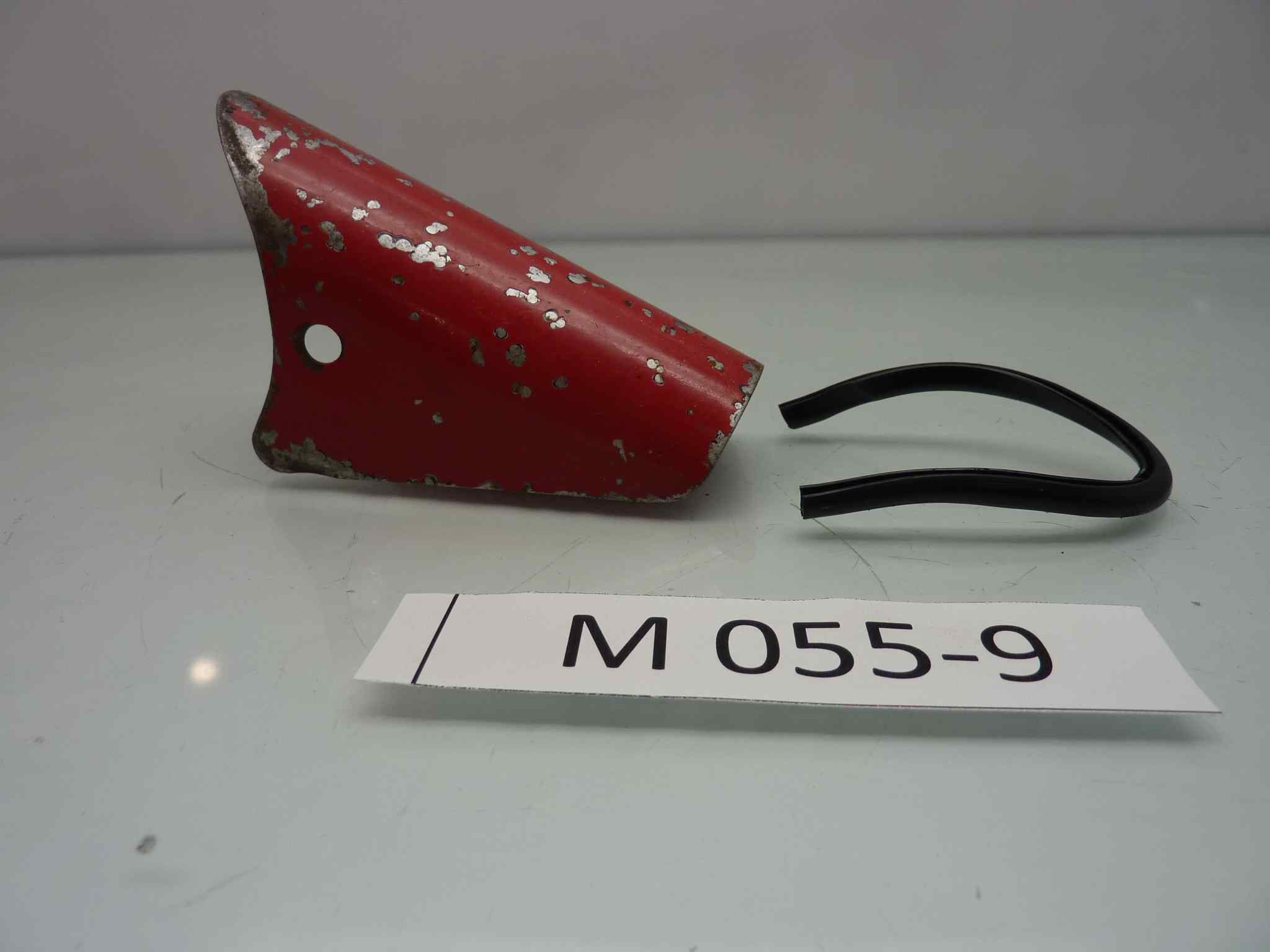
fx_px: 917
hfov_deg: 69.4
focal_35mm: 25
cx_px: 635
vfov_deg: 54.9
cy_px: 476
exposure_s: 1/30
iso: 80
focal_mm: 4.1
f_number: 3.3
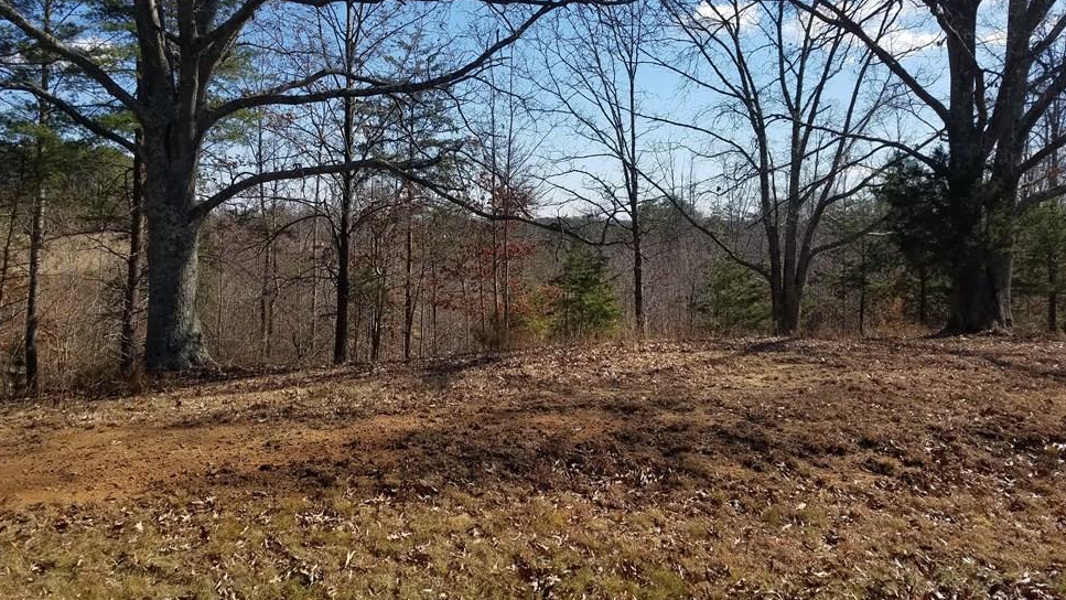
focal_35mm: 30
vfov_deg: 38.5
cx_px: 536
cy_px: 197
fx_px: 848
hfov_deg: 64.3
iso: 50
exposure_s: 1/2480
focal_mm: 4.2
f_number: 1.7
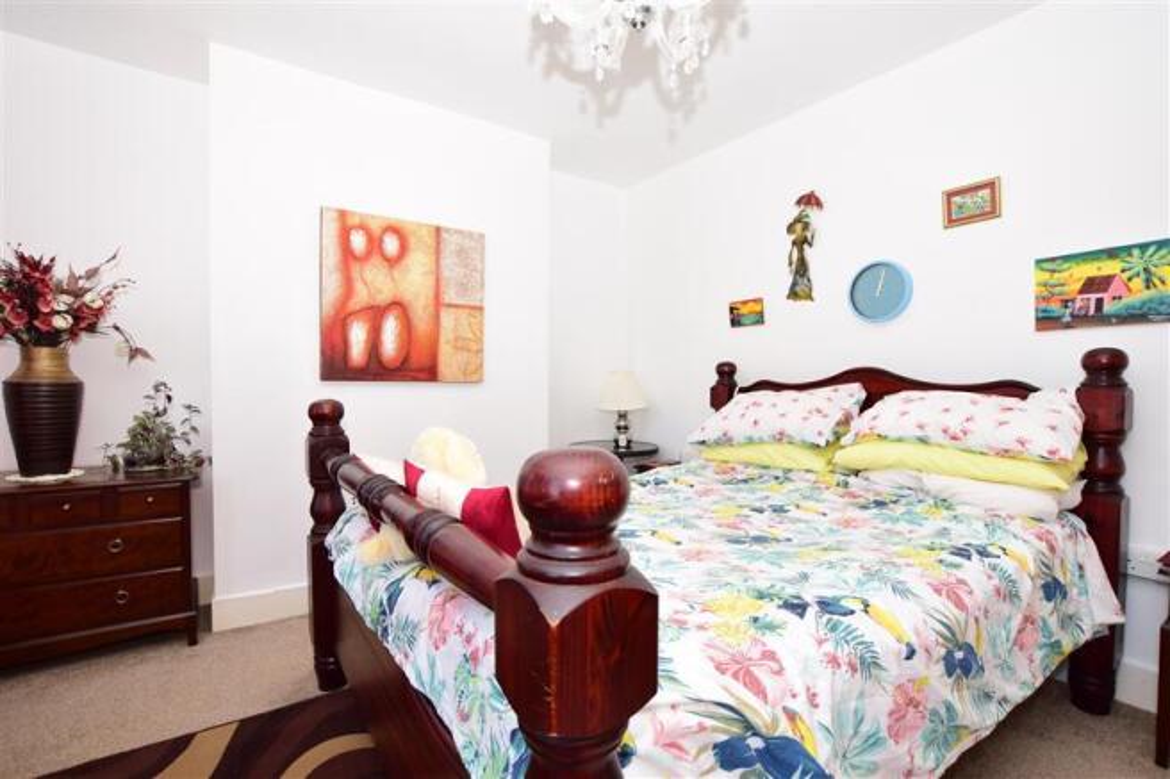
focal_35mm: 15
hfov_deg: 100.4
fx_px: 487
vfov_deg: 77.3
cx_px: 585
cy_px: 390
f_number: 5
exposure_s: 1/50
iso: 200
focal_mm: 10
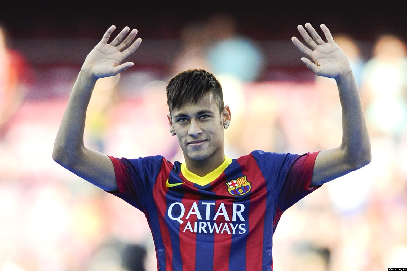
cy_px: 136
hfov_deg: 5.2
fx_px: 4519
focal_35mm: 400
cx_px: 204
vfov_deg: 3.4
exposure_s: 1/3200
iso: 1250
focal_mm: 400
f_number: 3.5
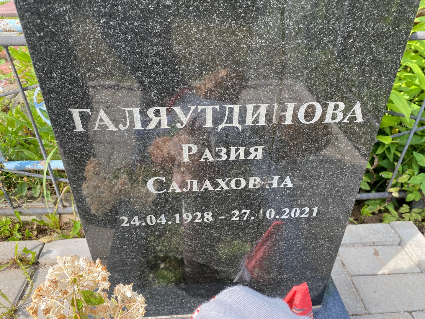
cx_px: 212
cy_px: 160
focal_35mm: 26
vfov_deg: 53.1
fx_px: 319
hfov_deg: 67.3
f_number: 1.8
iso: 32
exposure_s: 1/357
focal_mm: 4.25
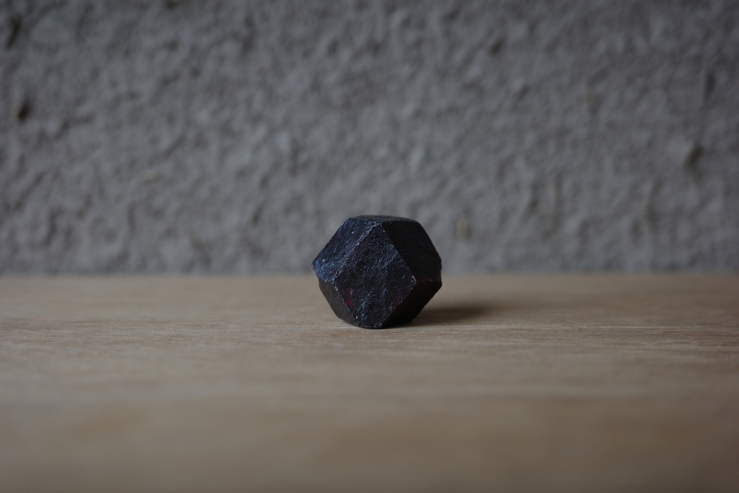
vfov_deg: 33.4
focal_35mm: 40
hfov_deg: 48.5
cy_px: 246
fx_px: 821
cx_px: 370
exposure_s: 1/125
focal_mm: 26
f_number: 2.8
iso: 200
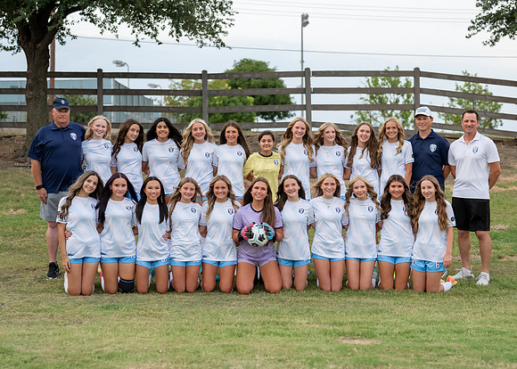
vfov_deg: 22.4
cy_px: 204
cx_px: 264
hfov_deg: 31.1
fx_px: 930
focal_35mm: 63
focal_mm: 50
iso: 800
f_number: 2.5
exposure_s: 1/1250
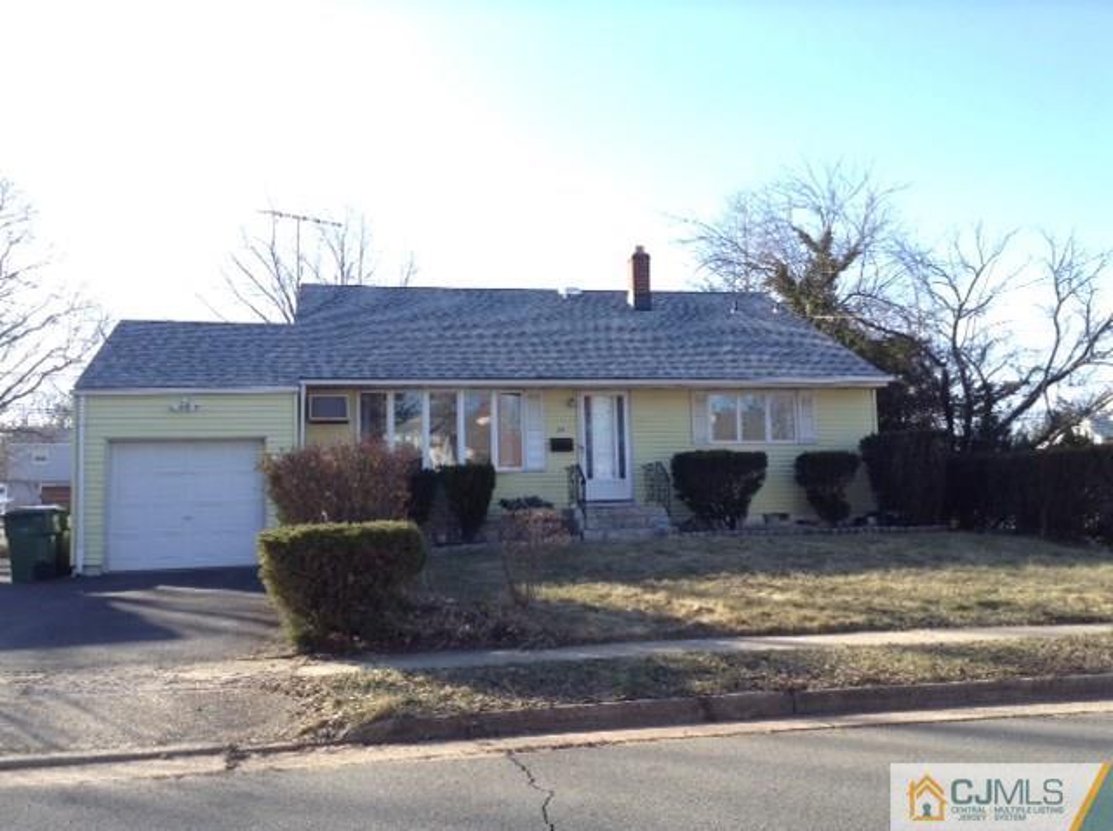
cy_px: 416
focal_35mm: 33
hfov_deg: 55.4
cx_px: 556
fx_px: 1059
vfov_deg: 42.8
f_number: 2.4
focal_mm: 3.3
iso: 32
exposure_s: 1/310
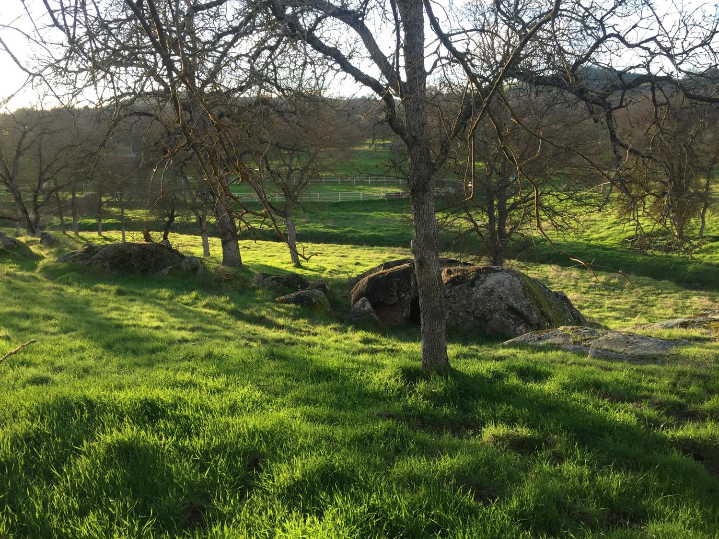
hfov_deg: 61.7
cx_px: 360
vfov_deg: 48.2
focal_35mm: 29
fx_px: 602
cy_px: 270
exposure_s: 1/246
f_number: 2.2
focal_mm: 4.15
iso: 32
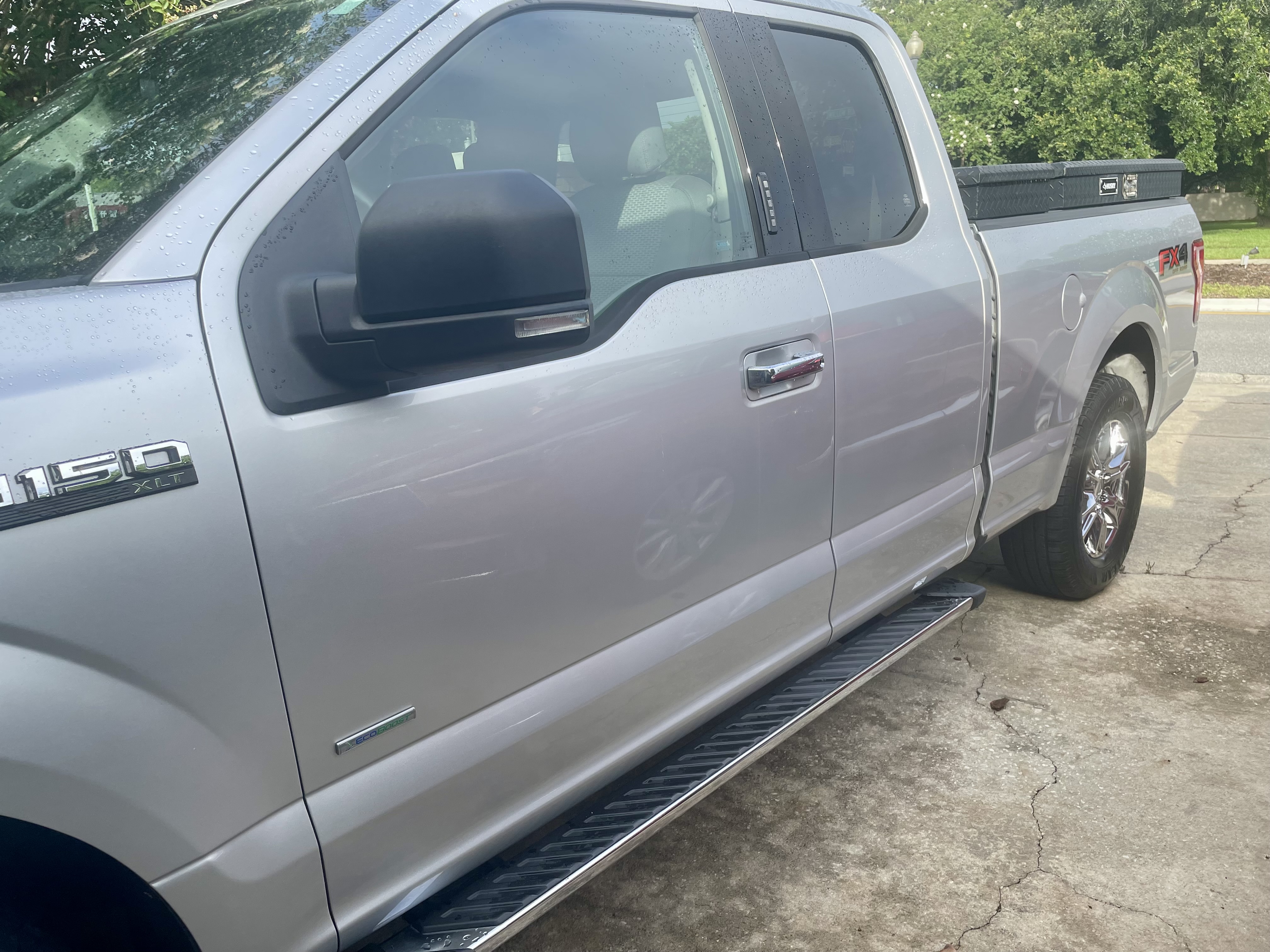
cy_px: 476
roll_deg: +3.4
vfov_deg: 53.1
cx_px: 635
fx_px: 954
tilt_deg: -13.3
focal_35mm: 26
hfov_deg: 67.3
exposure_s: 1/888
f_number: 1.6
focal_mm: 4.2
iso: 32
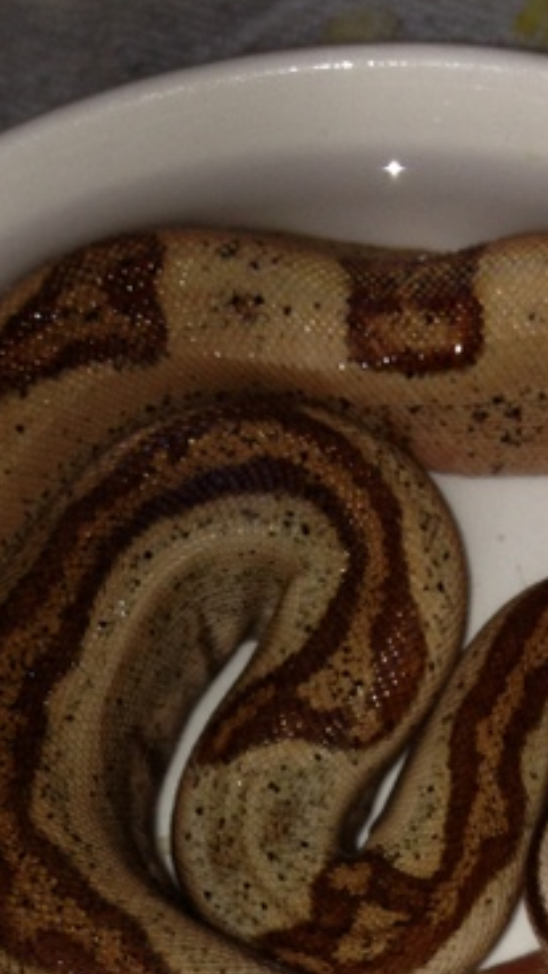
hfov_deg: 14.5
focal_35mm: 83
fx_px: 2144
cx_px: 371
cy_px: 979
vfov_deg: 24.4
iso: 50
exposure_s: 1/76
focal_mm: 4.28
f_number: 2.4
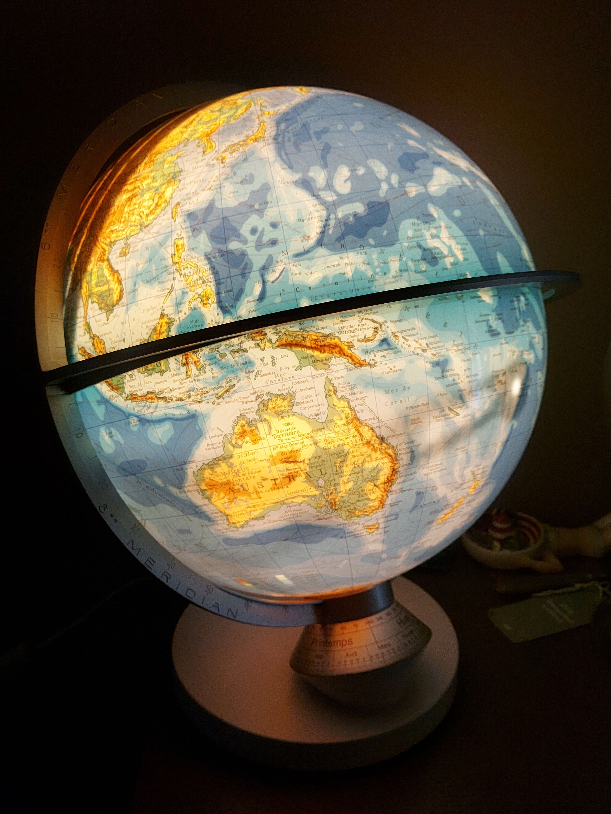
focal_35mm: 24
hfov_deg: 56.8
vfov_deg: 71.6
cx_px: 306
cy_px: 407
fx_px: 565
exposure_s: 1/25
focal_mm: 5.23
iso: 250
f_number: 1.8
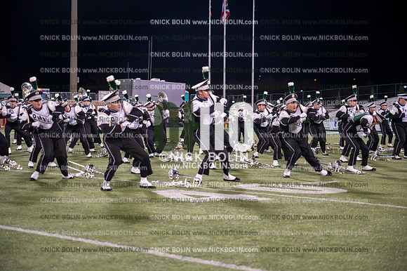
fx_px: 791
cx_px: 204
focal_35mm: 70
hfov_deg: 28.9
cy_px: 136
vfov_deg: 19.4
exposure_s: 1/640
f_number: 4
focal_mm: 70
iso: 3200
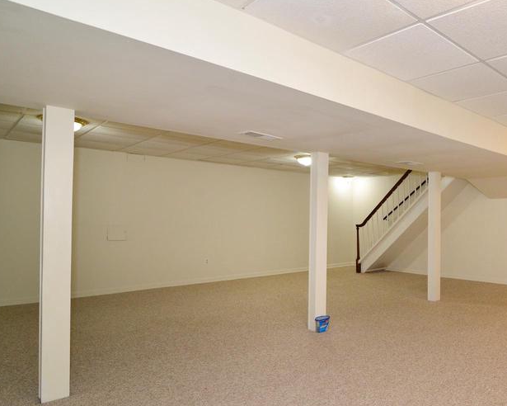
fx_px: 375
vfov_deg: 56.7
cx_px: 412
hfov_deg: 61.9
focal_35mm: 25
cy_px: 220
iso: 1600
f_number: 5.6
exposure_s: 1/80
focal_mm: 16
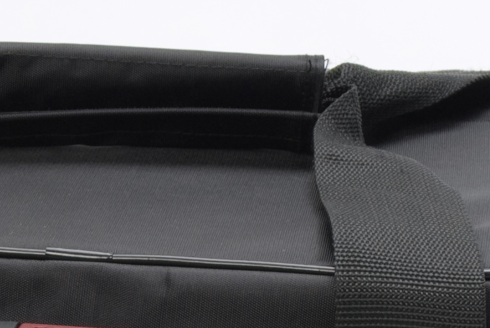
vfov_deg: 4.1
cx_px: -1
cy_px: 704
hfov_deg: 6.2
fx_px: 4516
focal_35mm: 331
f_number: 10
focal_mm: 45
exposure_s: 1/40
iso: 100
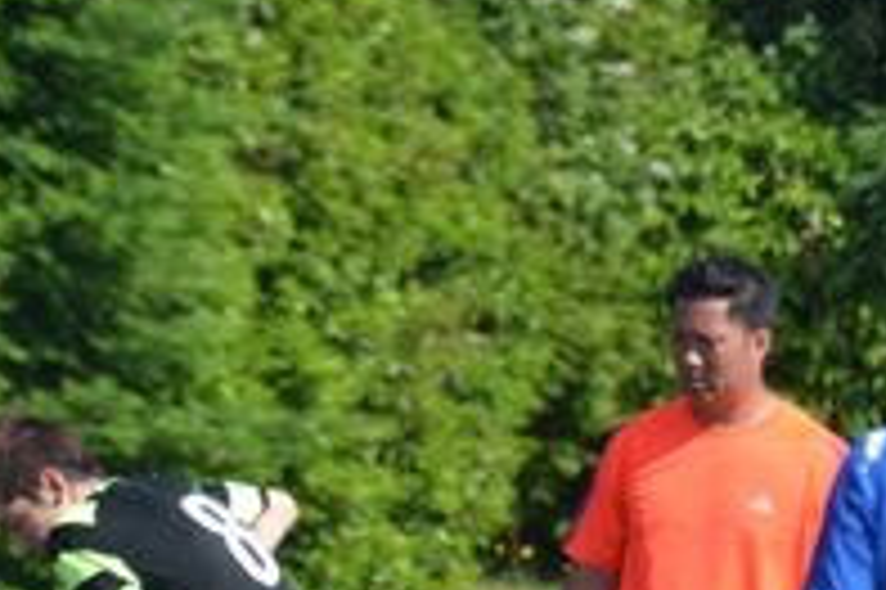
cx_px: 189
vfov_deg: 1.4
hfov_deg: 2.1
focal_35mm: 973
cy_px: 599
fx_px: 23926
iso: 400
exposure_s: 1/1250
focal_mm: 200
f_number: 5.6
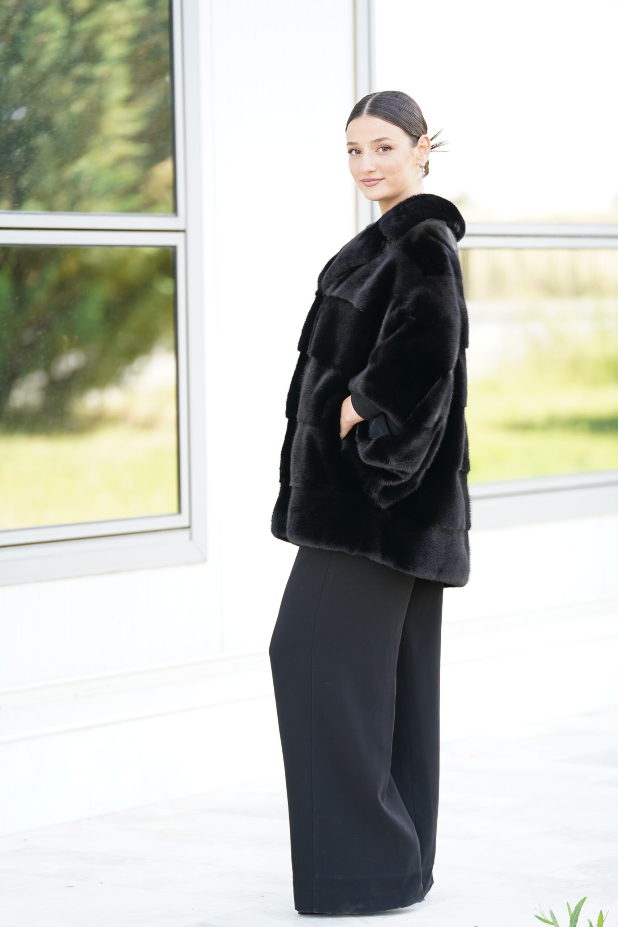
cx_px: 309
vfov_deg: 15.9
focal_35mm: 129
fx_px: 3321
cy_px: 464
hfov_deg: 10.6
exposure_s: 1/250
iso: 250
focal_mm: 129
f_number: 2.8
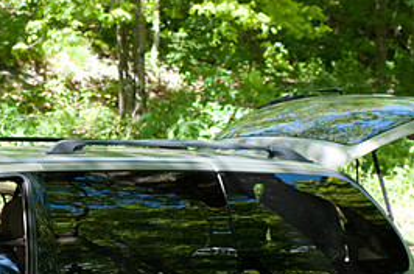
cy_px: 259
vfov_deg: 7.6
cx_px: -36
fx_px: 2066
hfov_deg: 11.3
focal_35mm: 180
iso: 200
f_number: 4.5
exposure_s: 1/80
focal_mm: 55
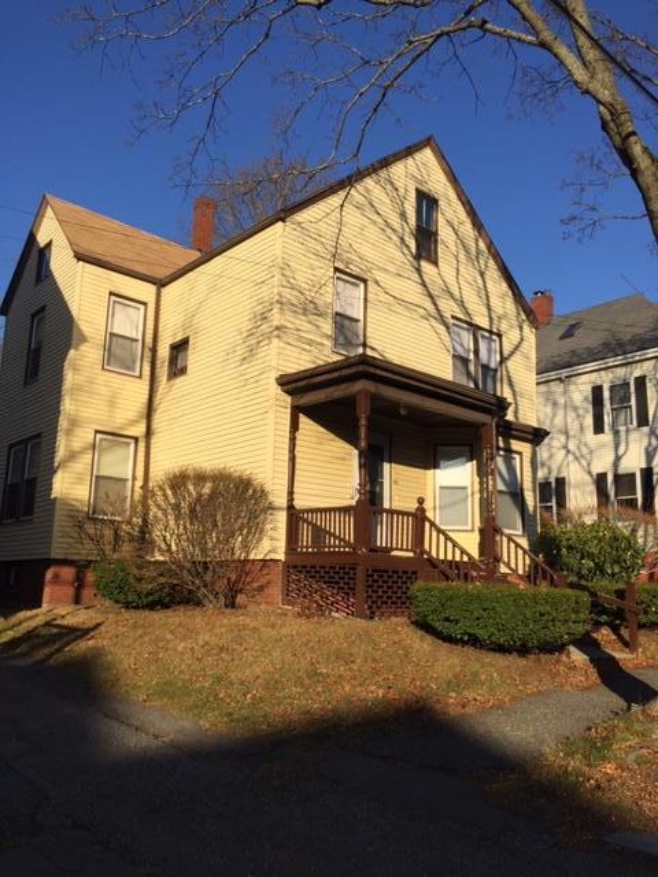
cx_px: 329
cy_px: 438
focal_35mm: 29
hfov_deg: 48.2
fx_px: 735
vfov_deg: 61.7
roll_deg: -1.9
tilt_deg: +11.4
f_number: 2.2
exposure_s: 1/2475
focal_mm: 4.15
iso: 32
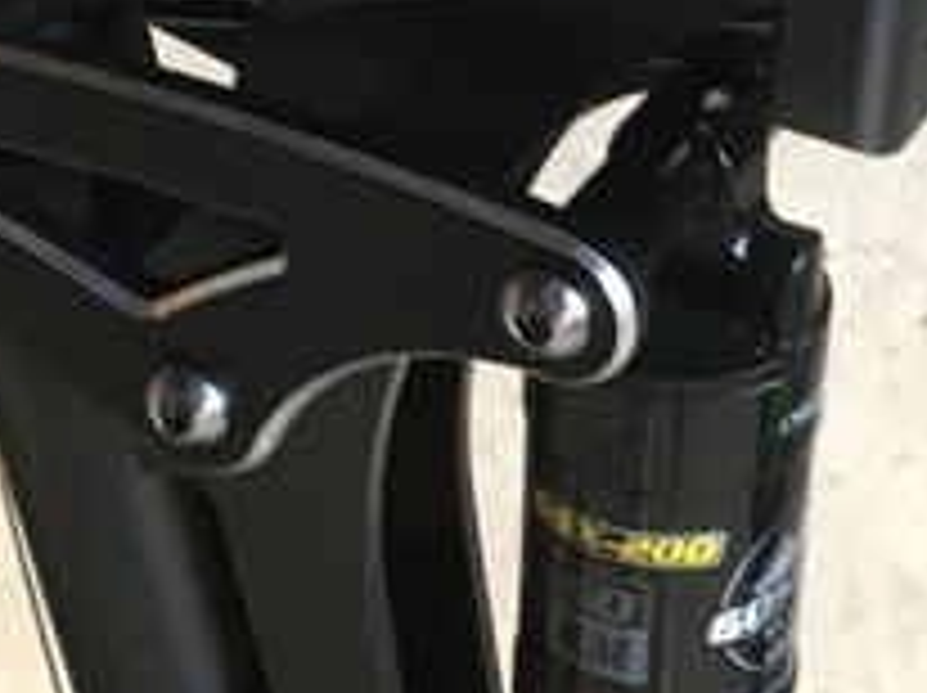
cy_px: 270
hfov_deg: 13.9
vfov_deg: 10.5
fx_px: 3772
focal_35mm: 141
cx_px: 738
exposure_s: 1/33
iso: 64
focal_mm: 4.15
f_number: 2.2
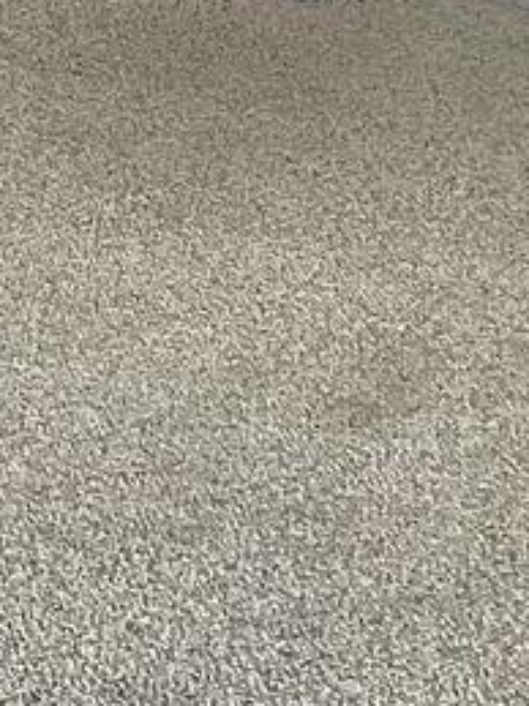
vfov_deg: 11.8
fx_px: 3140
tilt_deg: -7.5
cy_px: -583
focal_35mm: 154
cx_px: -333
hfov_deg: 9.3
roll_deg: -1.6
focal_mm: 4.2
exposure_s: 1/60
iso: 160
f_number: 1.6
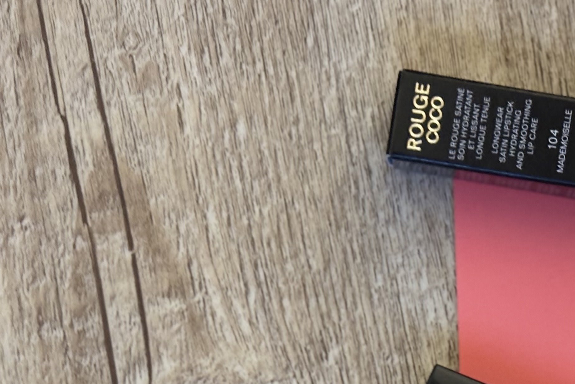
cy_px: 453
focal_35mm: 119
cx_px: 579
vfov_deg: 11.3
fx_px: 1901
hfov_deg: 16.8
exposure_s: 1/20
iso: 320
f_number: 1.6
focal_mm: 6
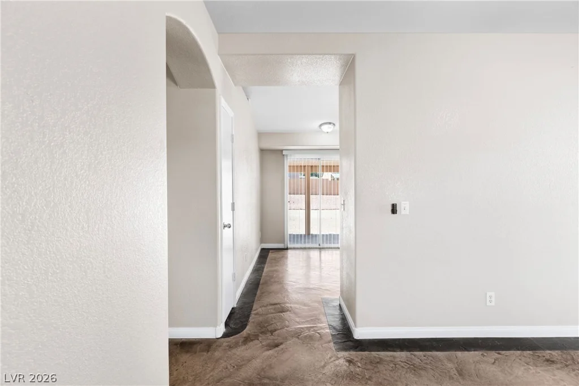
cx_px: 290
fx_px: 273
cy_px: 193
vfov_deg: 70.5
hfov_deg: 93.3
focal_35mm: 17
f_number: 8
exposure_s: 1/25
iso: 400
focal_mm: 17
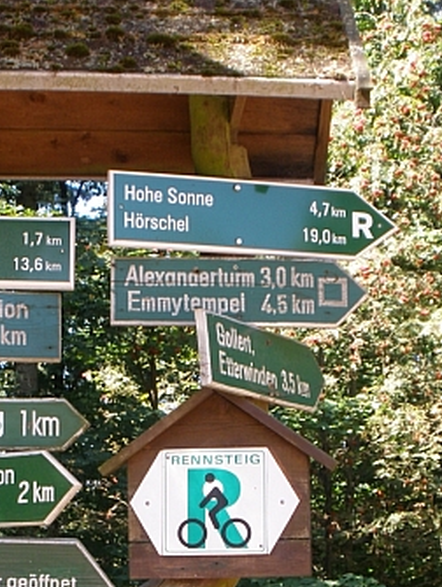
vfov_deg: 20.7
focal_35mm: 93
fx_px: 1580
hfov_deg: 15.8
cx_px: 102
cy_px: 519
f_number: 4.4
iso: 80
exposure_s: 1/50
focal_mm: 9.1
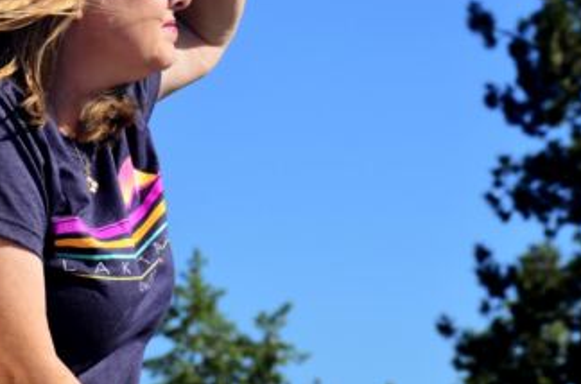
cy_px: 10
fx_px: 5342
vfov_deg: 4.1
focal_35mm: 332
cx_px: 316
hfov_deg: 6.2
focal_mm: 112
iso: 200
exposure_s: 1/200
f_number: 16
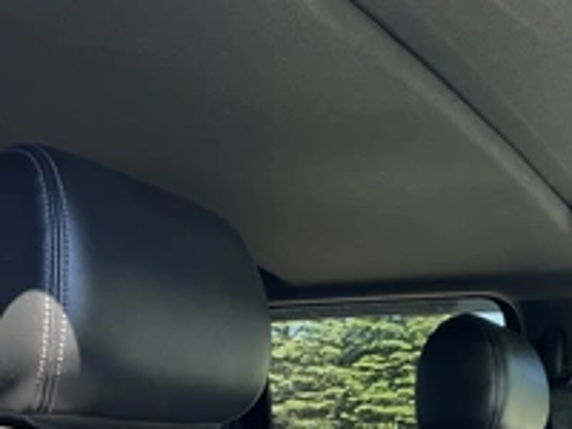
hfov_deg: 33.1
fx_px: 958
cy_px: 418
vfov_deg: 24.2
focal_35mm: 58
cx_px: 355
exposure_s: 1/122
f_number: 1.8
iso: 20
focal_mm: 3
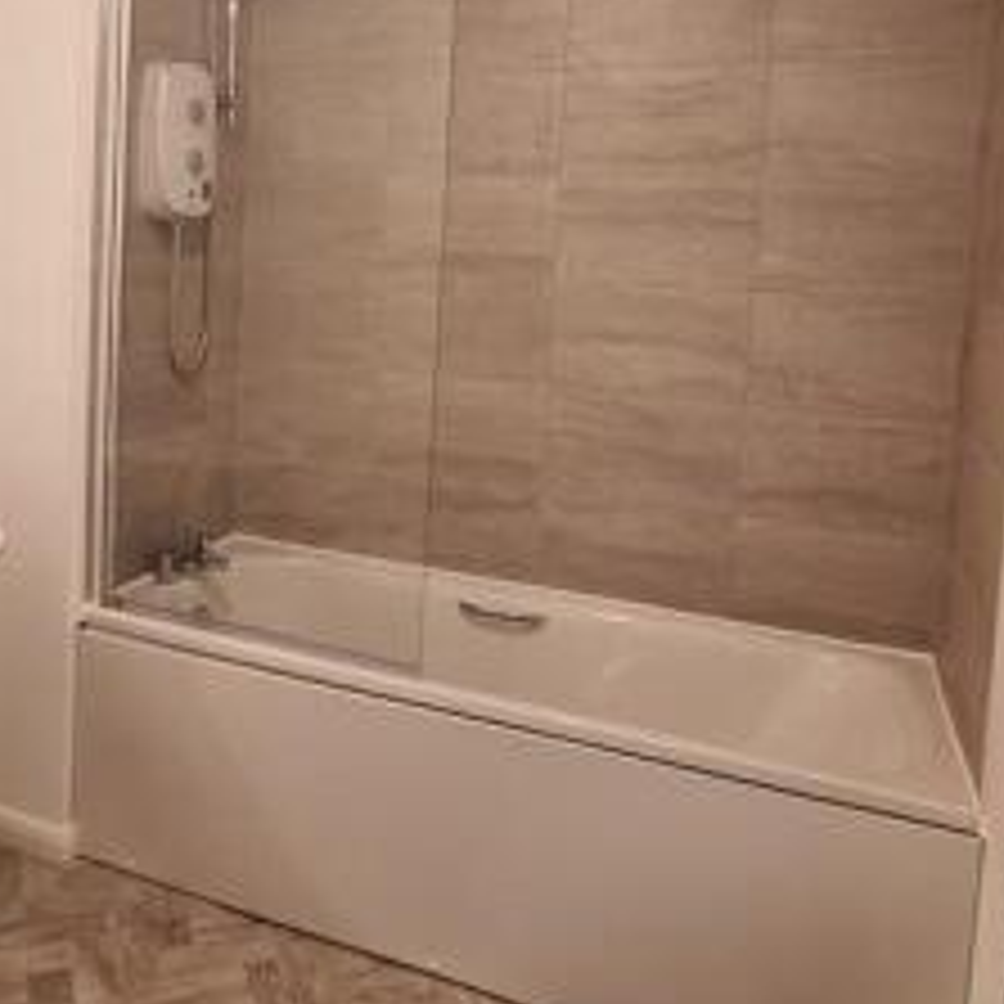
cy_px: 308
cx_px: 331
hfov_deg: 52.9
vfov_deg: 52.6
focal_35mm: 30
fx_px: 984
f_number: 2.2
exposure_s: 1/33
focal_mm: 1.74
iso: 200
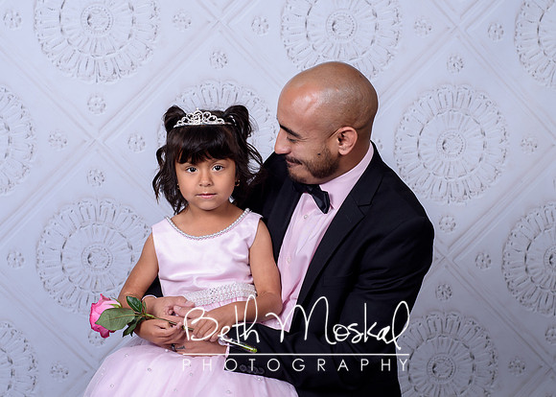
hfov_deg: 29.6
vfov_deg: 21.4
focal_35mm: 67
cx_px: 282
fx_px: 1053
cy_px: 193
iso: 100
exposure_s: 1/200
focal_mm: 50
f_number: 5.6
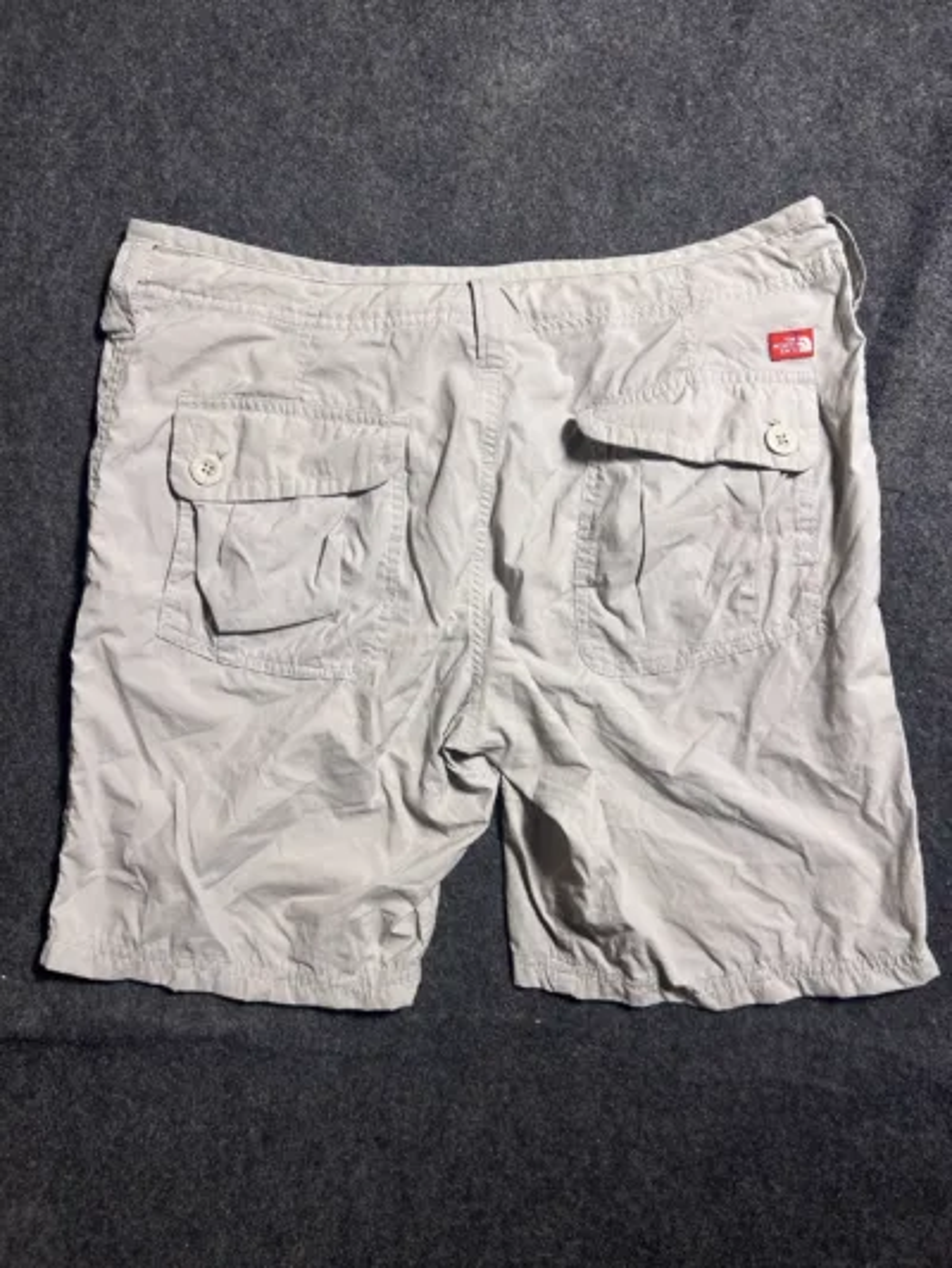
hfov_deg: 53.1
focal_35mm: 26
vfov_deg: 67.3
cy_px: 634
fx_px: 953
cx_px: 476
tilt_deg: -61.3
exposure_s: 1/50
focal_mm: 5.7
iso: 80
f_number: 1.5
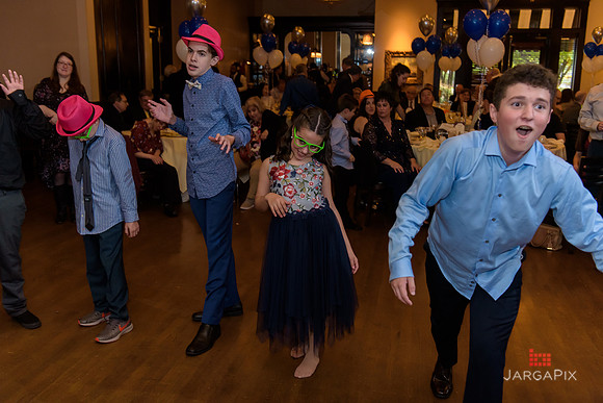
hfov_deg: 54.4
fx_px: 586
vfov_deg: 37.9
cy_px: 202
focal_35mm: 35
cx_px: 302
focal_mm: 35
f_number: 3.2
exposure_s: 1/125
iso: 1600
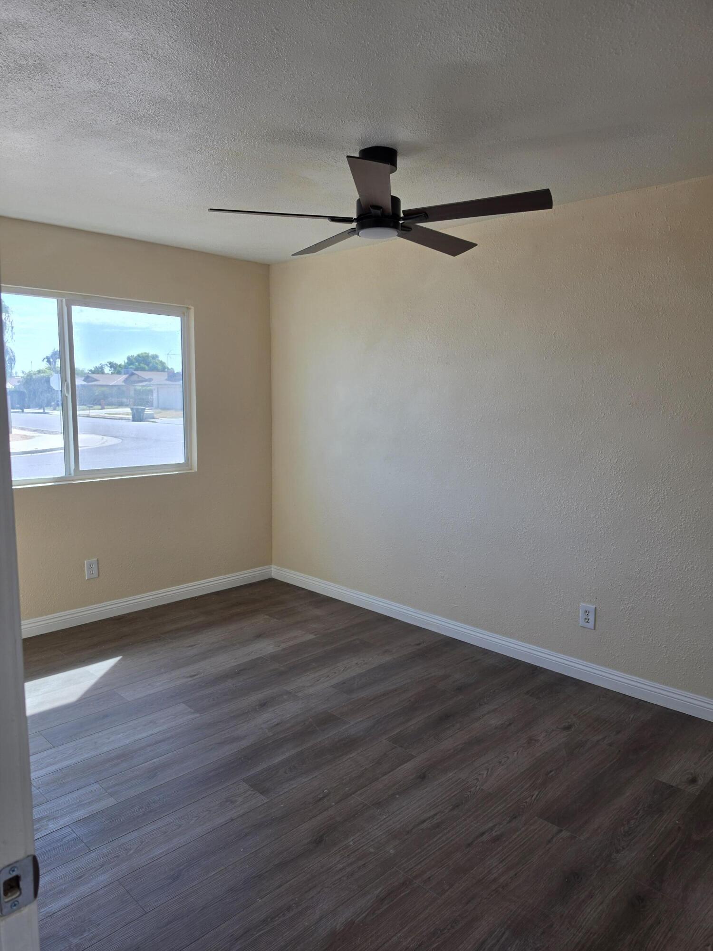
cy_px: 476
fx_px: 632
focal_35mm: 23
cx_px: 356
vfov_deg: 73.9
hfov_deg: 58.9
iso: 12
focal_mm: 6.5
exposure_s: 1/120
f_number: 1.4
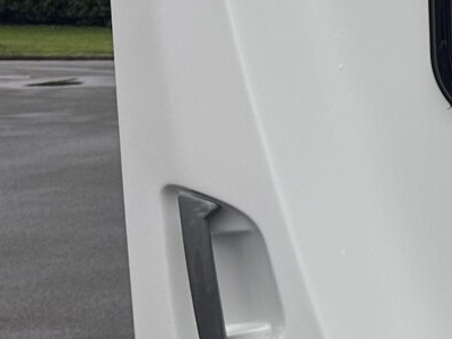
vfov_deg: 12.0
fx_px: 1606
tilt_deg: -3.8
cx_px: 935
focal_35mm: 123
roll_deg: -0.7
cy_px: 193
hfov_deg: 13.5
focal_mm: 6.86
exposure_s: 1/1083
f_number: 1.78
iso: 80
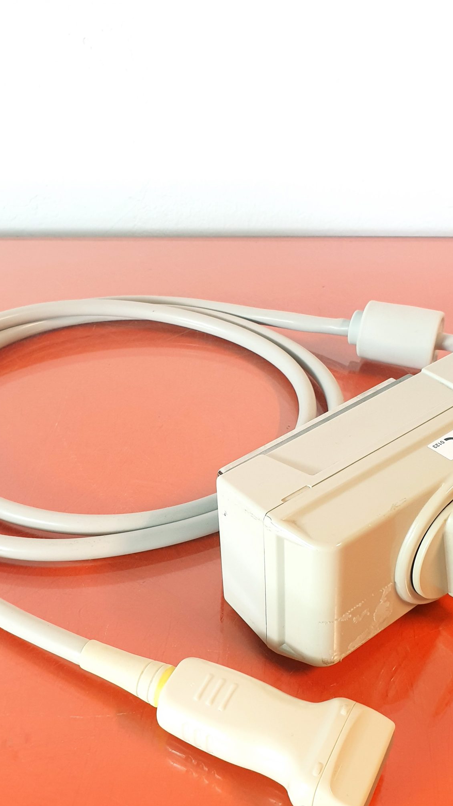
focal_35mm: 36
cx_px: 231
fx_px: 769
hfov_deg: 32.8
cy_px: 487
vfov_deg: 54.9
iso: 160
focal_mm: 4.3
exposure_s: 1/50
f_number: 2.4
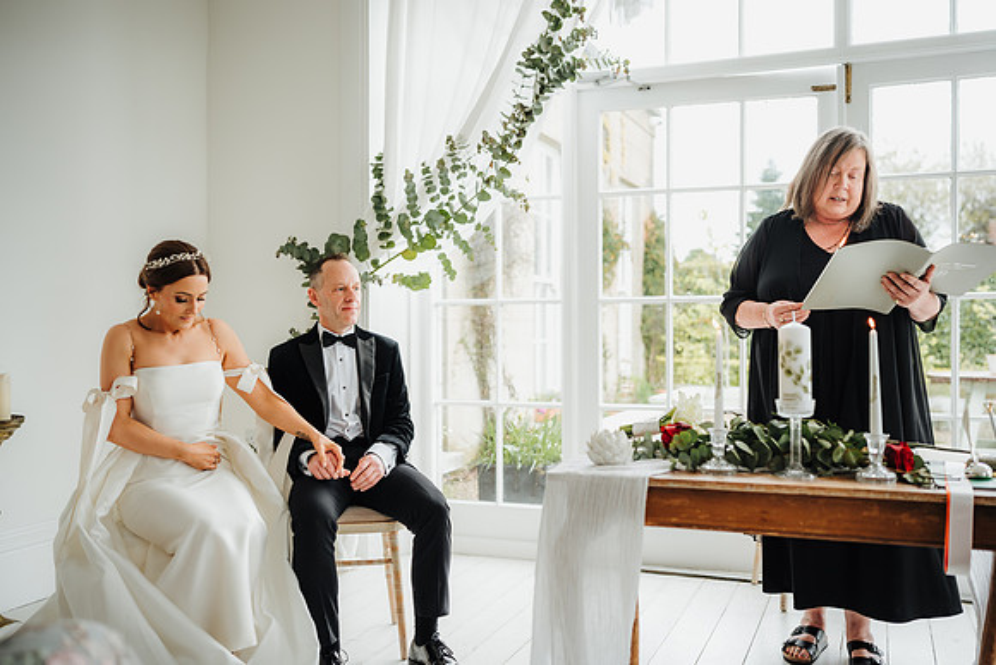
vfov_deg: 37.9
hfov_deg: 54.4
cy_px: 332
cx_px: 498
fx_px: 969
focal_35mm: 35
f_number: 2
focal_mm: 35
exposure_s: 1/200
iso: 200
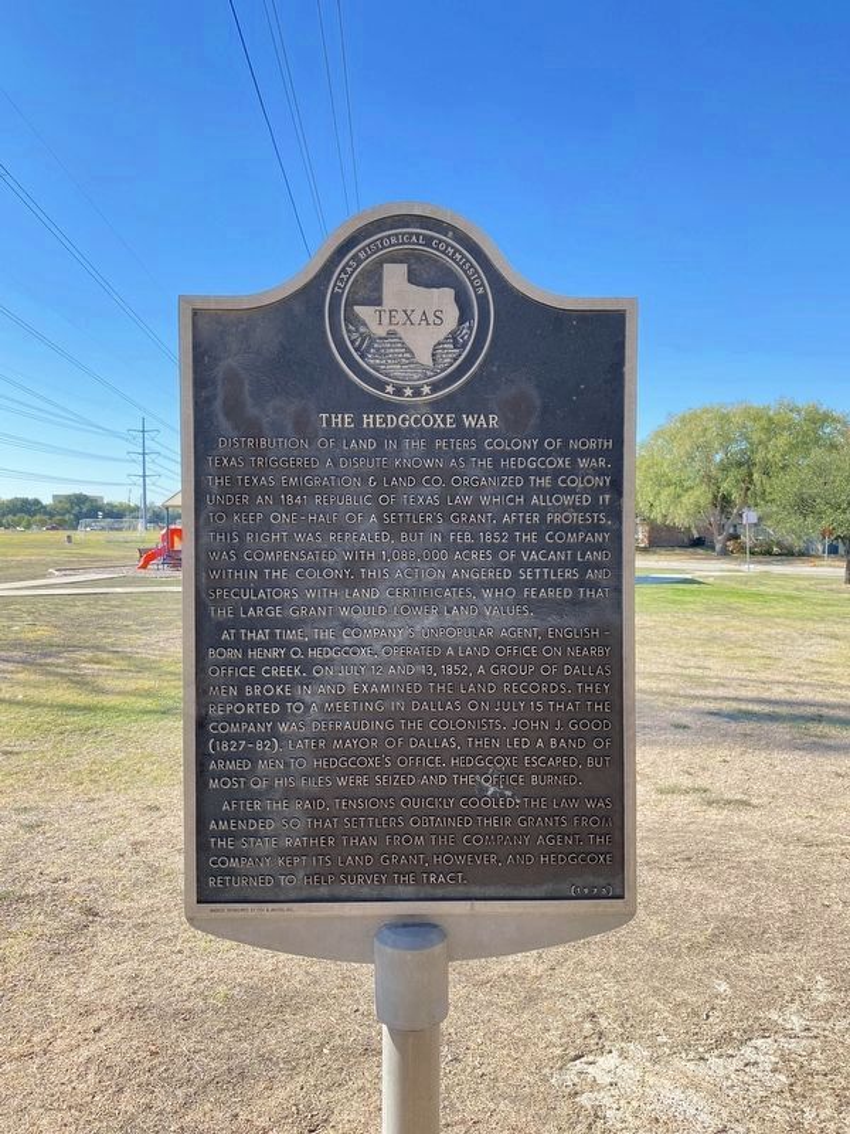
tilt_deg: -2.3
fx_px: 851
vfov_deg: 67.3
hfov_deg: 53.1
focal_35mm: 26
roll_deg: +0.6
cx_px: 425
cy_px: 567
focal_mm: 4.25
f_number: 1.8
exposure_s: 1/502
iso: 32
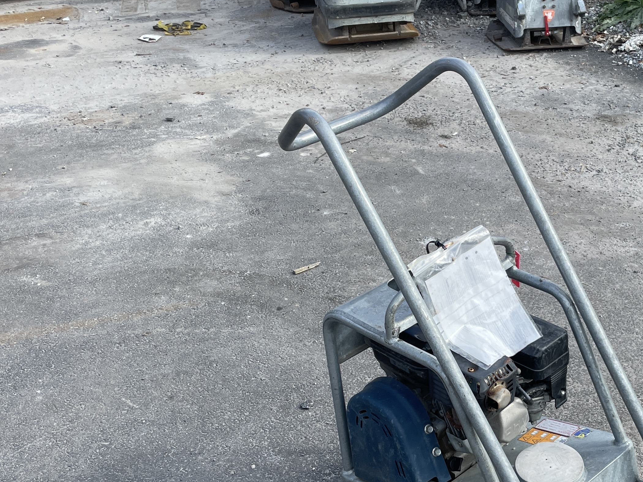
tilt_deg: -31.6
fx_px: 929
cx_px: 466
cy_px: 342
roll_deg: +0.5
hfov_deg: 37.4
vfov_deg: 28.8
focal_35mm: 50
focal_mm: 4.2
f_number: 1.6
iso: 32
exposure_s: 1/1195
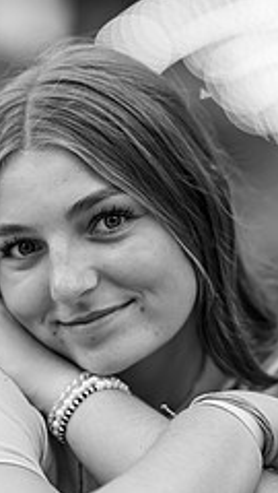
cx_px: 91
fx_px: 2822
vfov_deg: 10.0
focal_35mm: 216
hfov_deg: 5.6
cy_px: 308
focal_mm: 85
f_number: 1.4
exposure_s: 1/160
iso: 200
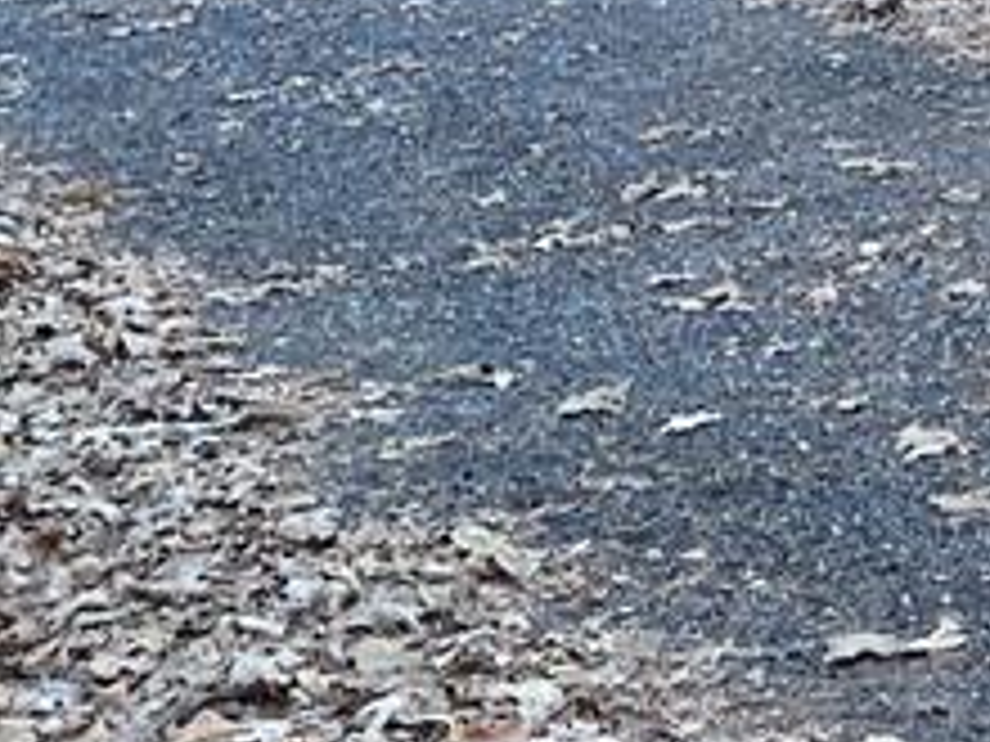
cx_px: 2007
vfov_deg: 11.7
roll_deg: +0.3
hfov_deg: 13.7
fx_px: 3461
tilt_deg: -7.3
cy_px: -355
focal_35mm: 121
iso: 64
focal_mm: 5.1
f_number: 1.6
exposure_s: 1/121
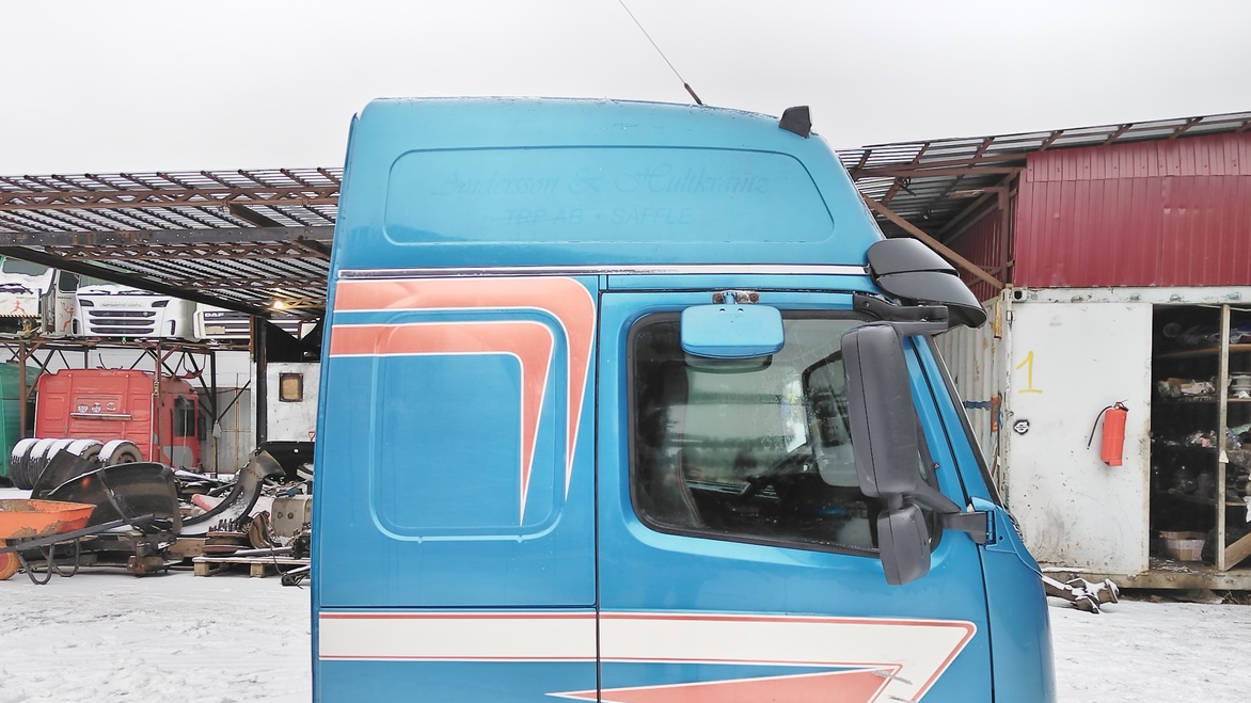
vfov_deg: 39.9
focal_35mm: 29
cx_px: 624
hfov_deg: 66.1
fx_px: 962
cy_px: 443
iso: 100
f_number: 1.8
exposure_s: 1/100
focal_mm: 6.24
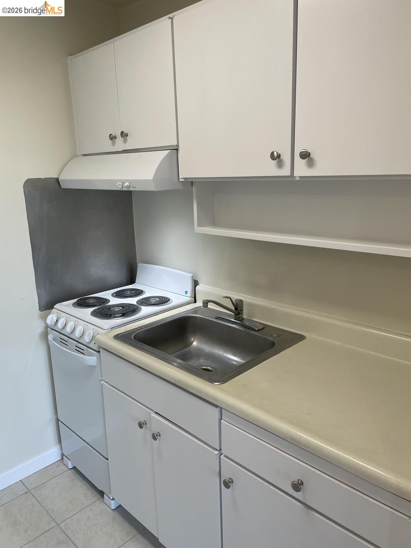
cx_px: 206
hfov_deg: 53.1
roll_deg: +1.4
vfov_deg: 67.3
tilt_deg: -13.8
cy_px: 274
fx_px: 412
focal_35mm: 26
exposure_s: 1/120
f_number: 1.6
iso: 50
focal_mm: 4.2
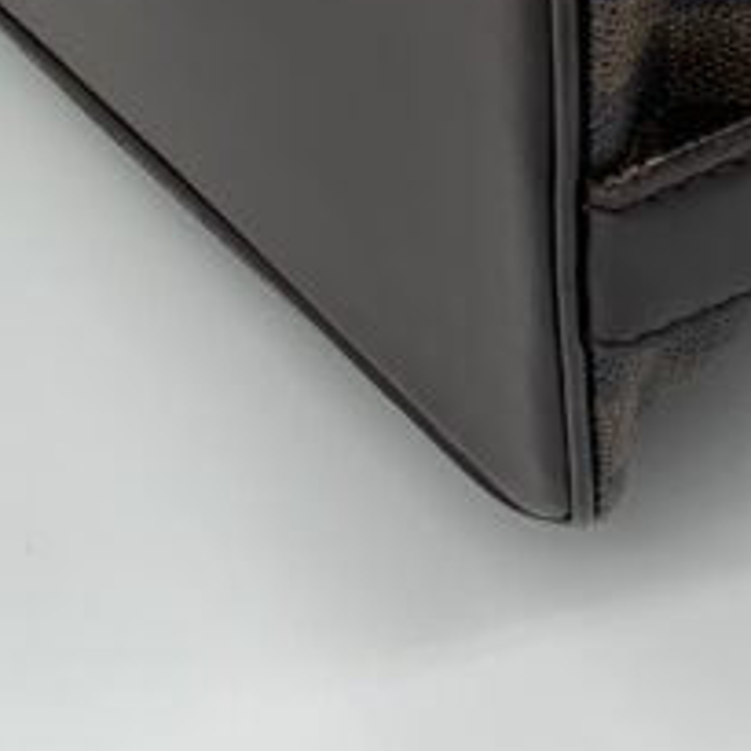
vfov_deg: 14.0
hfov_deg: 15.1
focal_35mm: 115
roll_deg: +5.1
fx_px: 2823
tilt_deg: -42.8
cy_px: -465
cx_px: 465
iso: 25
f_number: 1.8
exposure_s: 1/100
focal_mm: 4.25
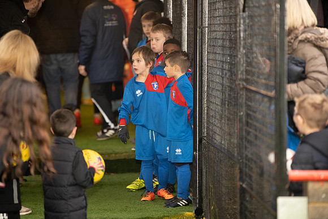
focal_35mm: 200
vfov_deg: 6.9
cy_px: 110
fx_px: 1823
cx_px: 164
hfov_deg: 10.3
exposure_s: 1/125
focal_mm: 200
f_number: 2.8
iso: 1000
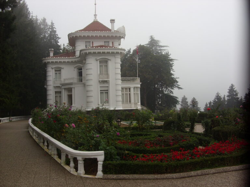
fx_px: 274
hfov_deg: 49.0
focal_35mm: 38
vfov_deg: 37.7
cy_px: 94
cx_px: 125
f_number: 2.8
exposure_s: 1/30
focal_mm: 6.3
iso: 50
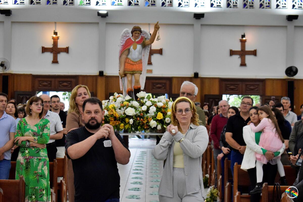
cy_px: 101
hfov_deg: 24.6
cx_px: 152
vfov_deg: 16.6
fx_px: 694
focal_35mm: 82
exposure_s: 1/60
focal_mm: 55
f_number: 5.6
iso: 3200
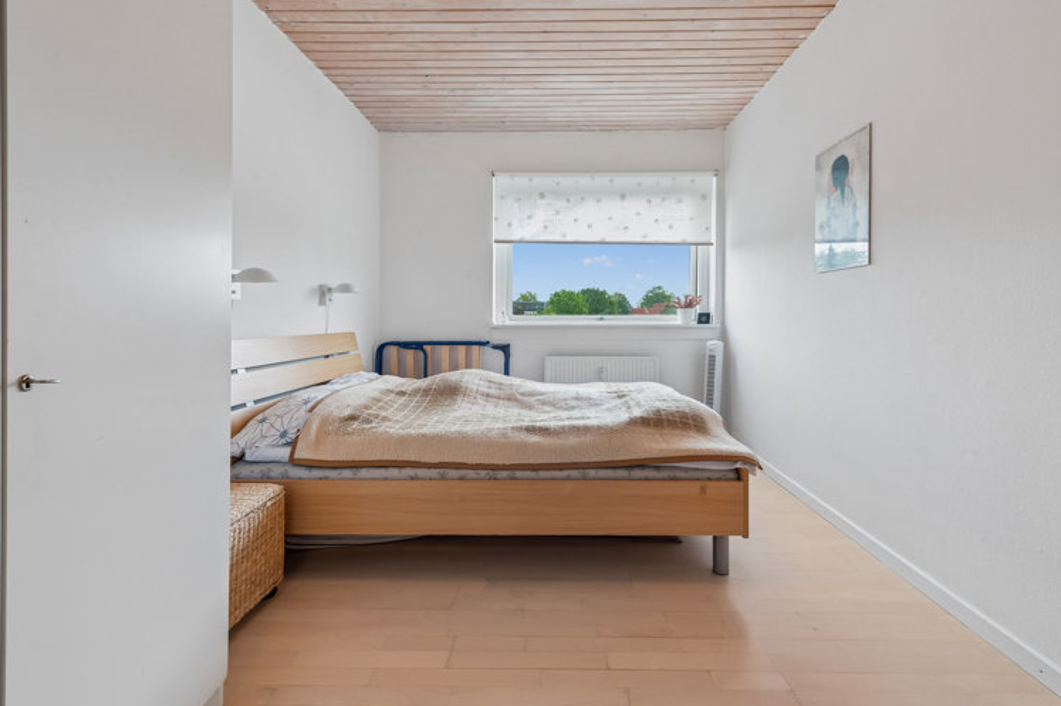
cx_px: 551
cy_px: 329
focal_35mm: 15
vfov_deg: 77.1
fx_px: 442
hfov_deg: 100.4
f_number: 10
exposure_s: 1/1.67
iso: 250
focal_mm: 14
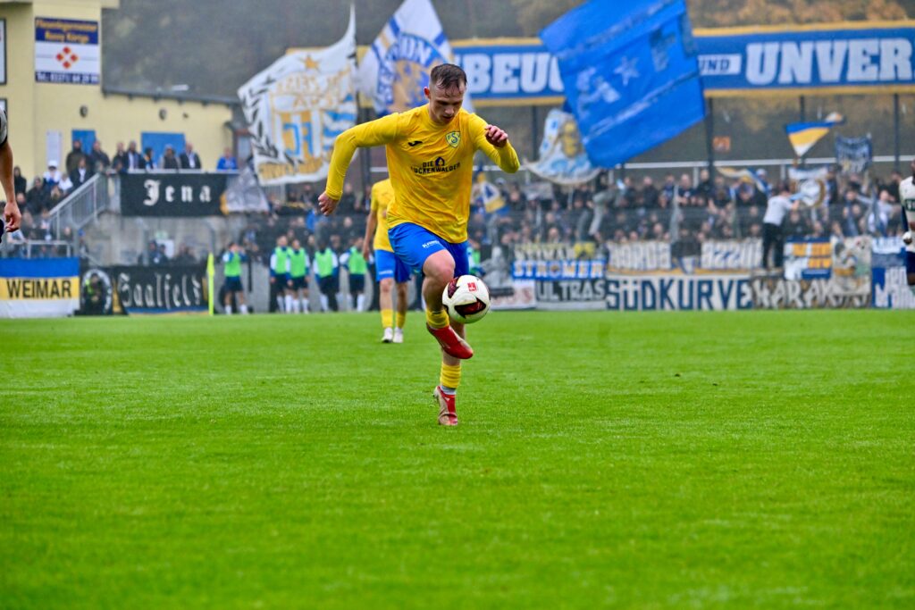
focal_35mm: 180
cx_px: 458
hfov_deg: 11.4
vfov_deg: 7.6
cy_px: 305
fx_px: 4575
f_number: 5.3
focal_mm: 180
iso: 3200
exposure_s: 1/1600
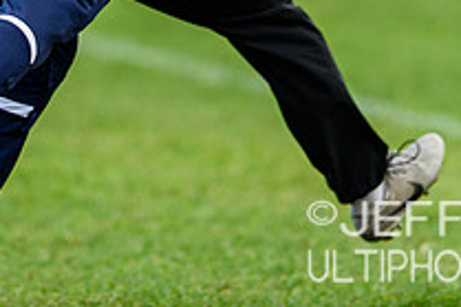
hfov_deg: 1.5
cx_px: 93
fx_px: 17453
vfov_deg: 1.0
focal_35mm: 1364
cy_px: -215
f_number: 3.2
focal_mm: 400
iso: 450
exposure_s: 1/1250
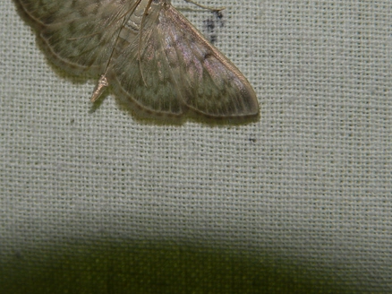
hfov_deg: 14.8
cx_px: 122
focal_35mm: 133
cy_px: 81
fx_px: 1505
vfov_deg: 11.1
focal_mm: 15.1
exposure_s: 1/60
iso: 100
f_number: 4
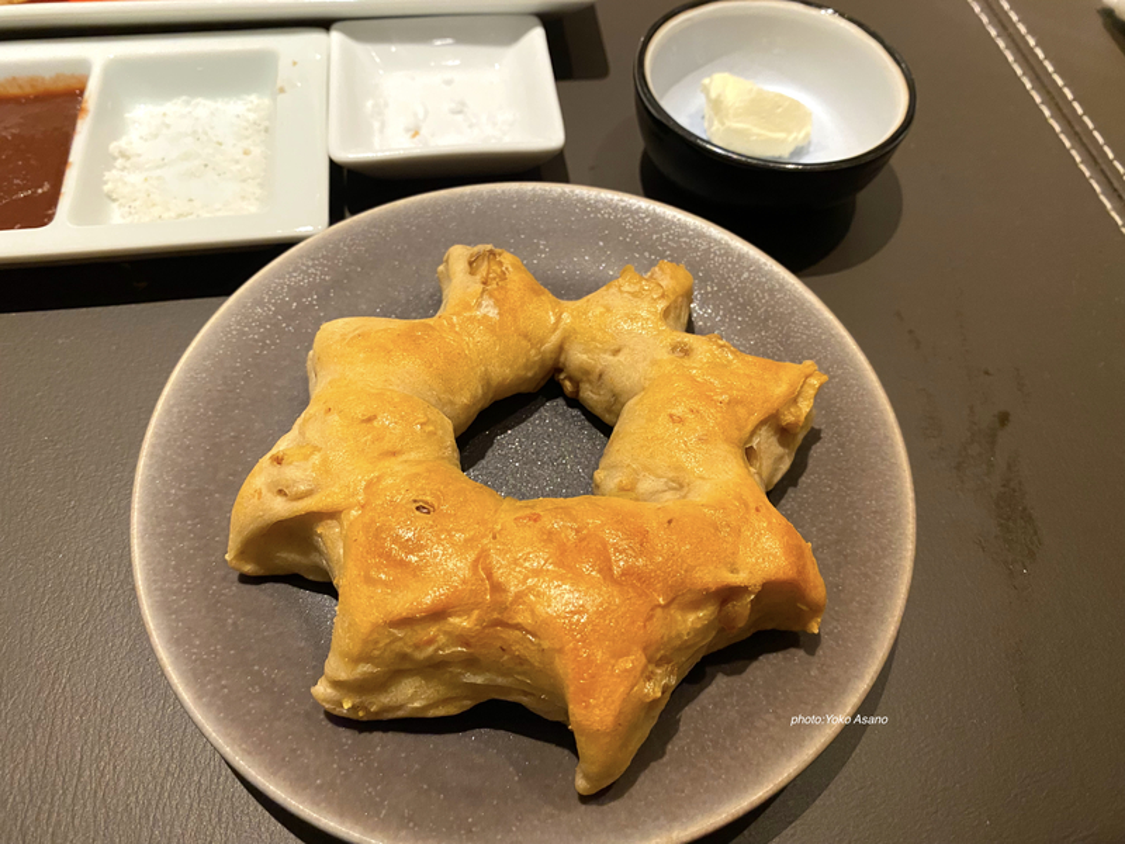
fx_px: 845
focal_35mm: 26
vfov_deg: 53.1
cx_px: 562
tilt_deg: -57.1
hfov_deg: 67.3
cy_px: 422
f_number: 1.8
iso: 400
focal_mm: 4.25
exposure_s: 1/50
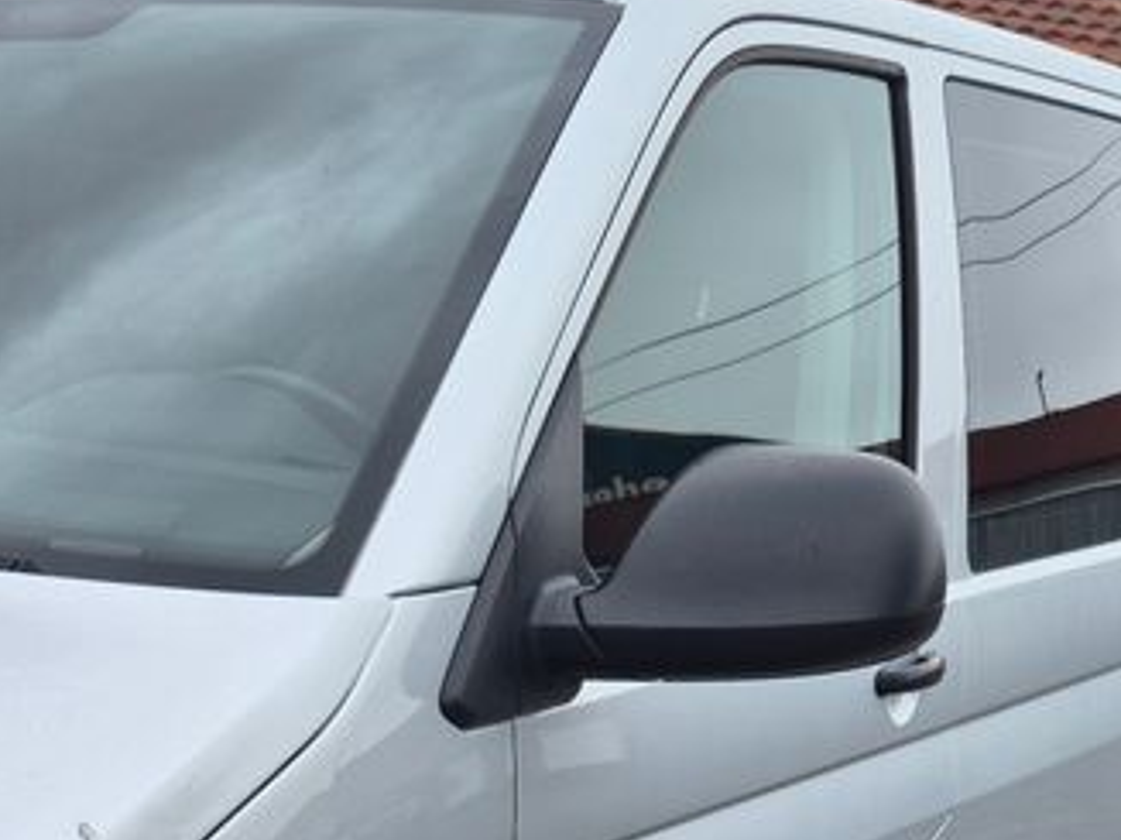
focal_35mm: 72
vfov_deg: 19.3
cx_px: -27
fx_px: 2331
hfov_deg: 25.6
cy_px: 987
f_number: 1.8
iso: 25
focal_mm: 5.4
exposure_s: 1/530
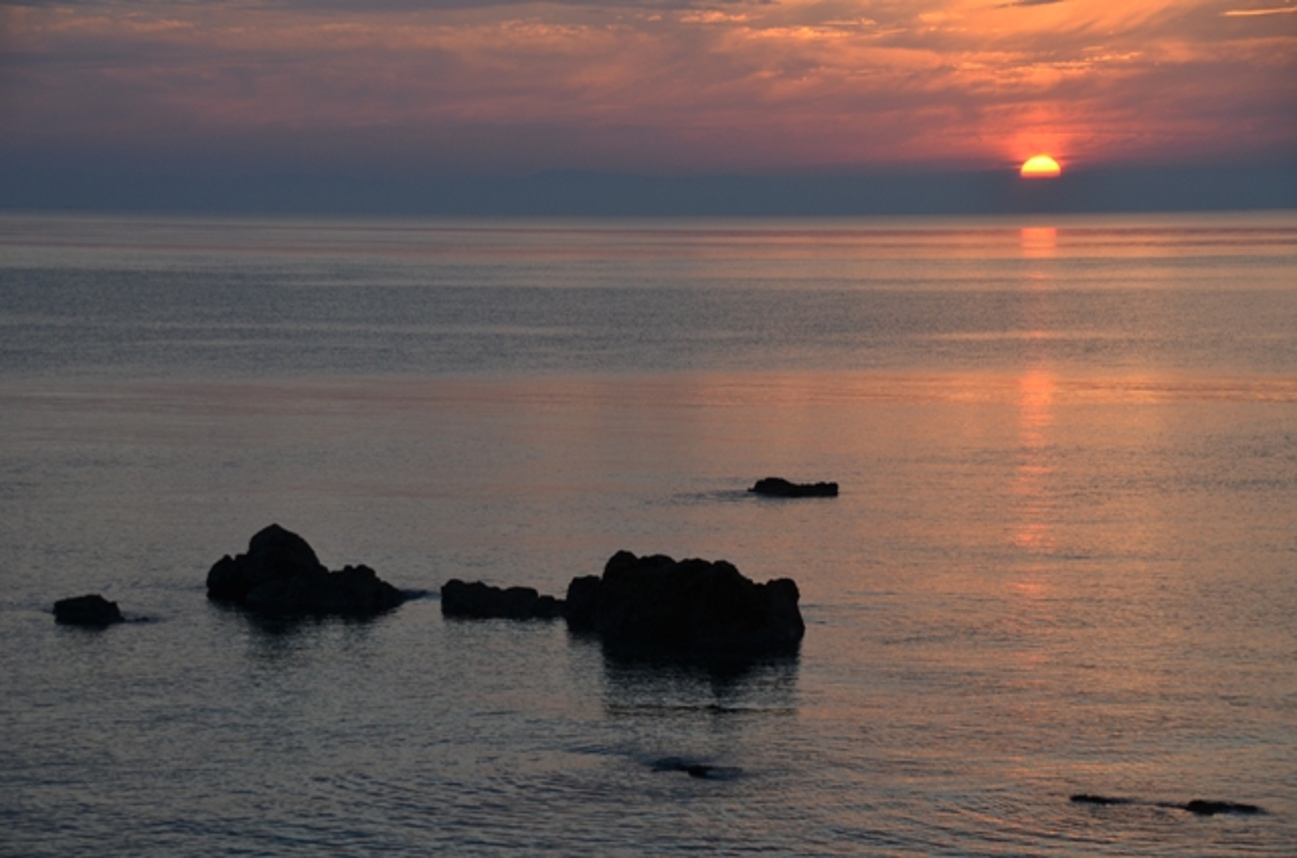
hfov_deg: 19.5
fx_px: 3774
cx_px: 648
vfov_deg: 13.0
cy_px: 429
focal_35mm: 105
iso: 200
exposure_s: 1/200
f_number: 7.1
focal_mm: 70
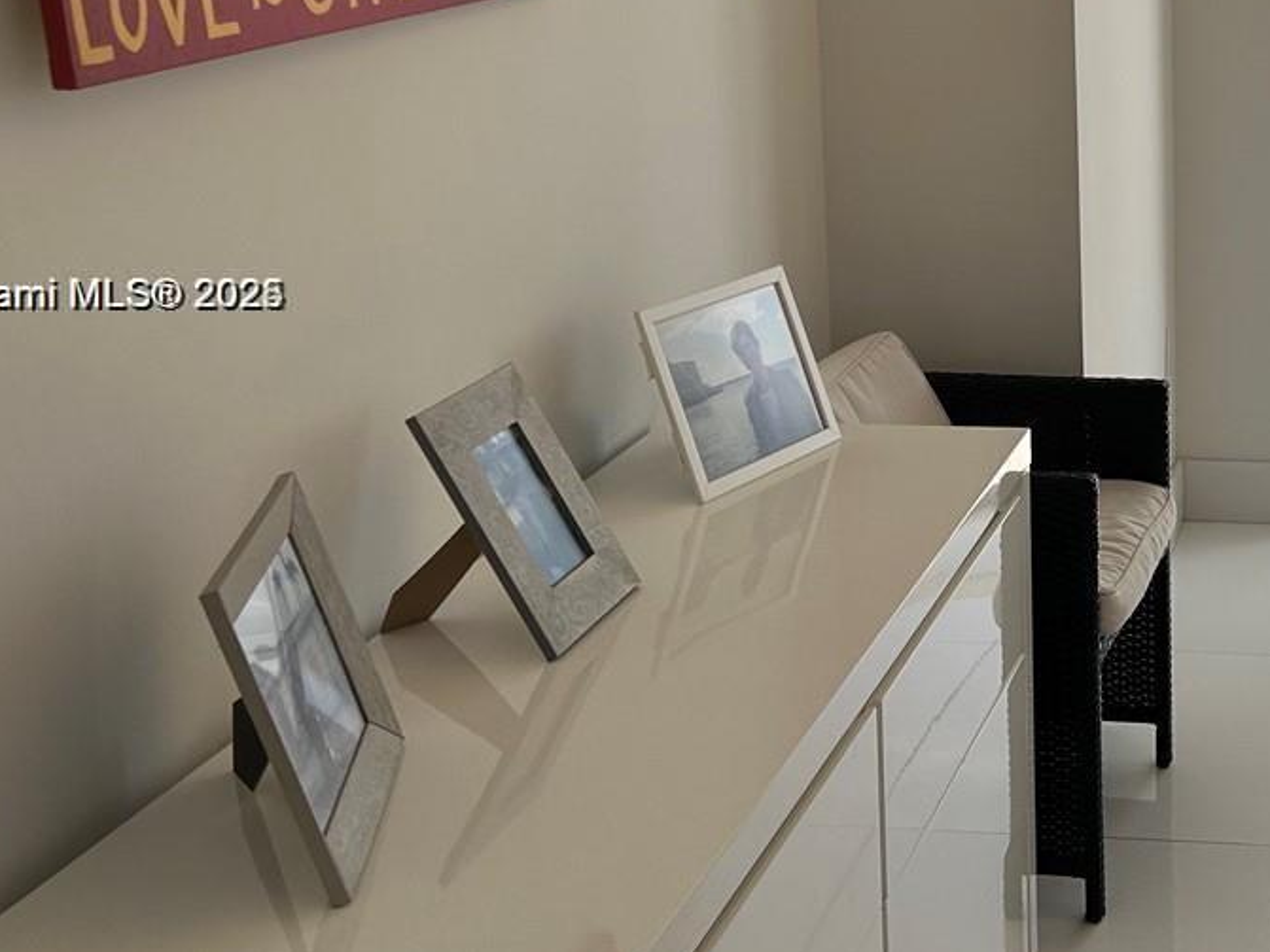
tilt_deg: -9.4
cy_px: 297
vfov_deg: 23.5
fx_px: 2274
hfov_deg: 29.6
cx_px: 1192
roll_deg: +0.9
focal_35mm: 62
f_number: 1.5
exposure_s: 1/909
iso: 50
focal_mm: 5.7
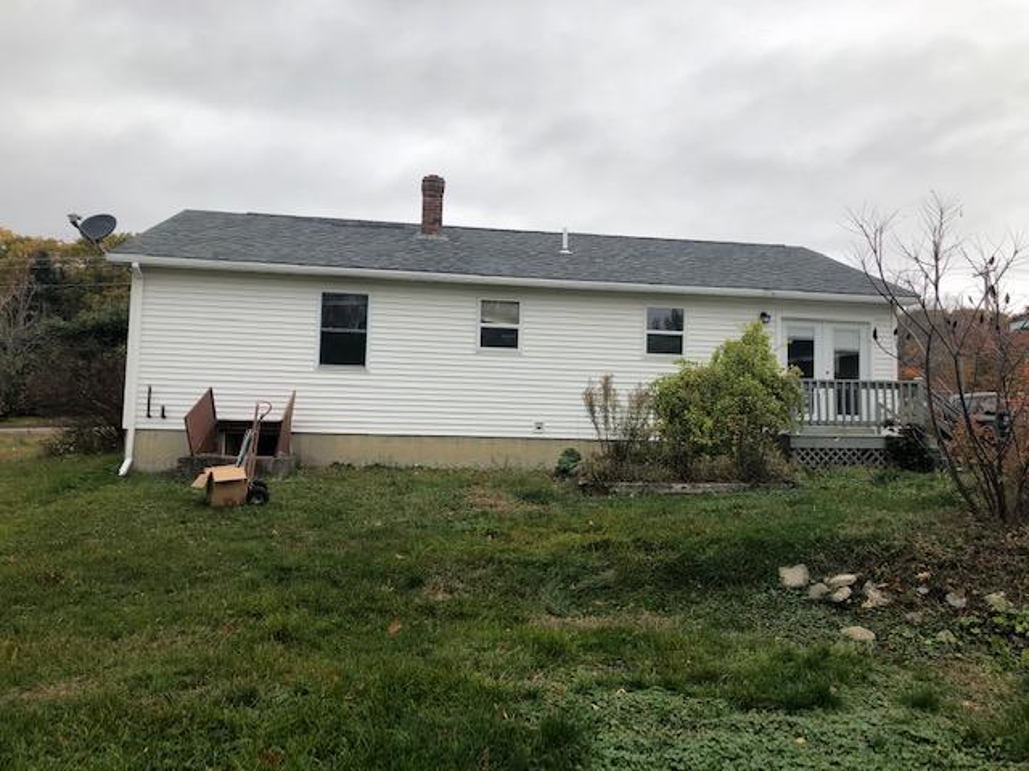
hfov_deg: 63.4
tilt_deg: +4.2
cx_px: 514
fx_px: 832
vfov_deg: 49.7
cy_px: 386
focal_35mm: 28
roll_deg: -1.4
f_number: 1.8
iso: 20
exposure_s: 1/264
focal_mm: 4
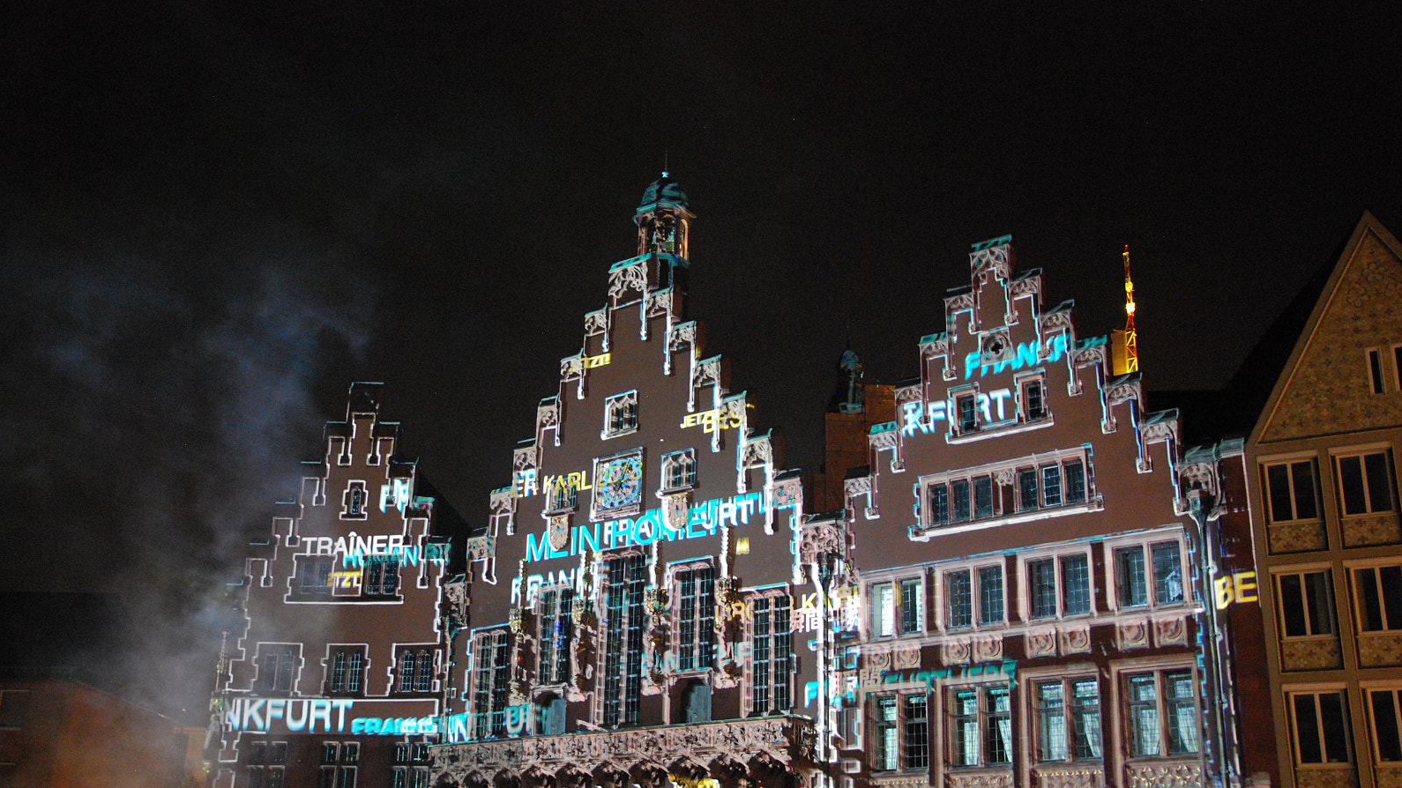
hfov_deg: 52.8
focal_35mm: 38
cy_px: 454
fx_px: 1413
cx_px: 705
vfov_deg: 31.1
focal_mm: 24
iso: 1600
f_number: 3.2
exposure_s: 1/5
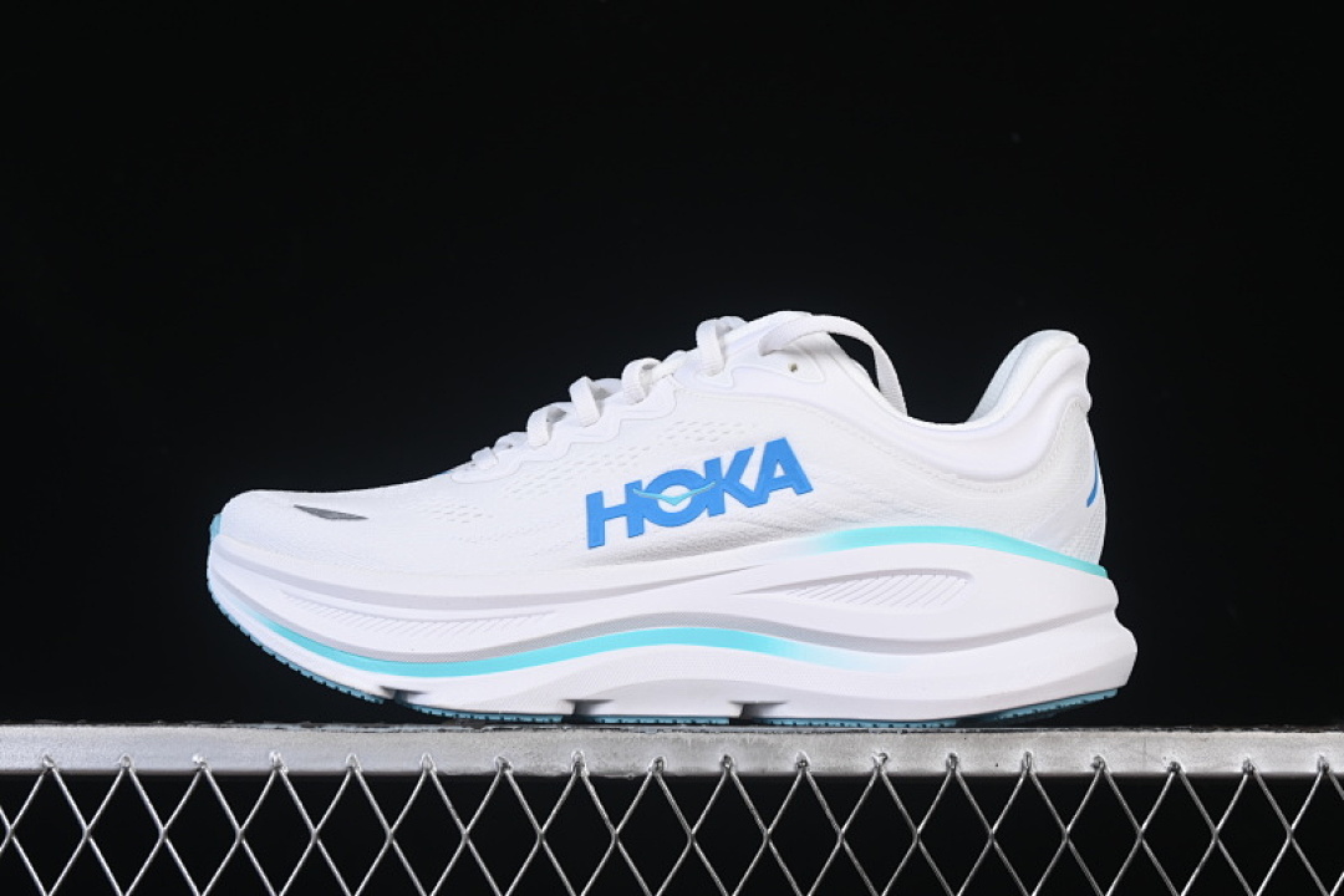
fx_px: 2800
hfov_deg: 27.0
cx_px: 672
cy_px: 448
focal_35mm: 75
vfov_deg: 18.2
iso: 160
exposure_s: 1/100
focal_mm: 50
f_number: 8
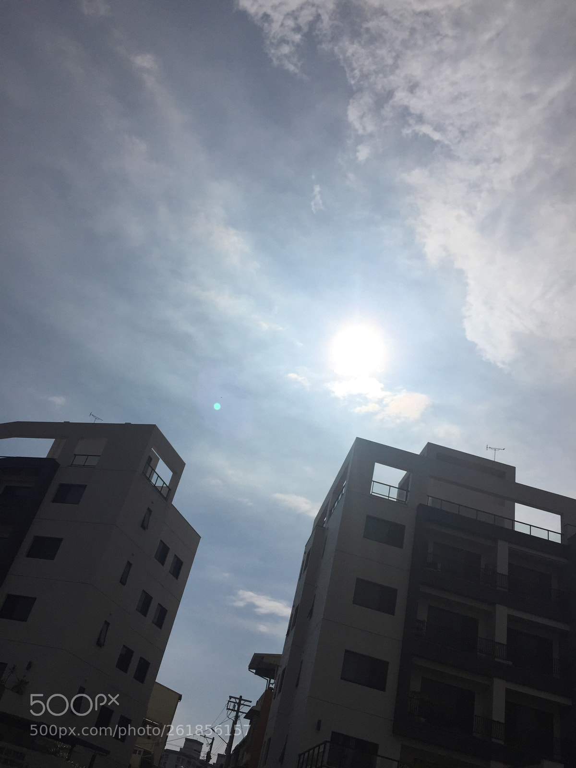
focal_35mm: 29
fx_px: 643
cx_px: 288
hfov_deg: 48.2
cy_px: 384
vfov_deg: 61.7
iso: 32
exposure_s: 1/40000
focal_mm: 4.15
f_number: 2.2
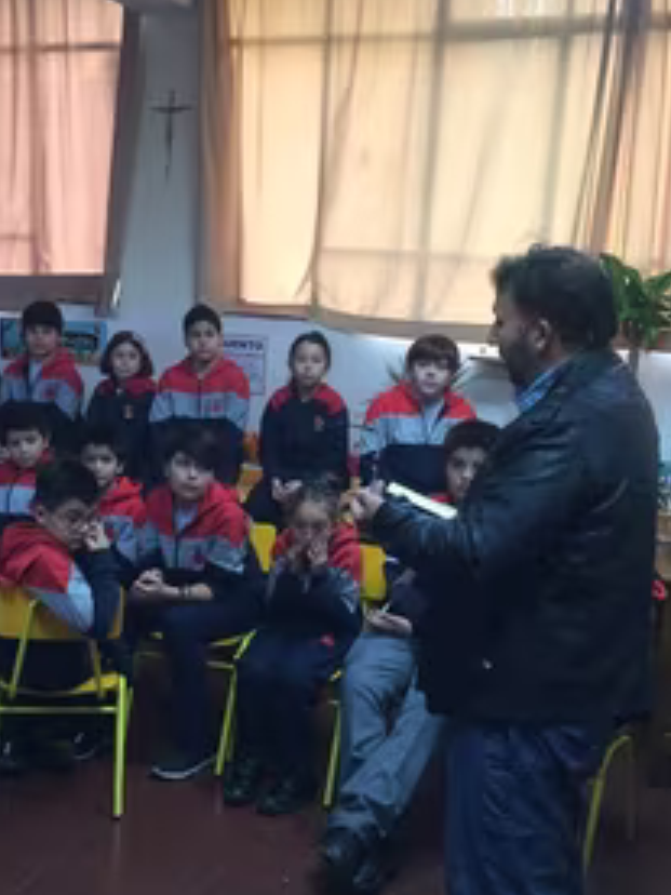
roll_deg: -3.6
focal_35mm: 42
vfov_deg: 44.8
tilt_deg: -9.6
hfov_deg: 34.2
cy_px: 470
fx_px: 1086
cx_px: 250
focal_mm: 4.15
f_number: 2.2
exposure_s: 1/33
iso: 80
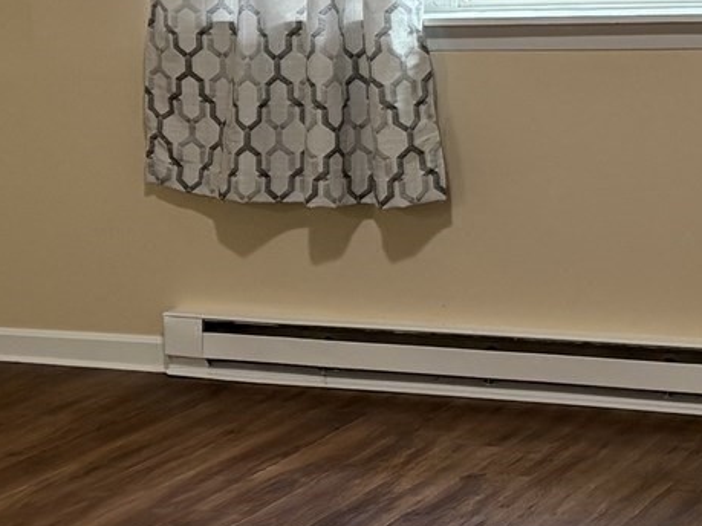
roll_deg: +2.3
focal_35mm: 116
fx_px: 2352
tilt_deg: -7.3
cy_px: 179
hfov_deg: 16.9
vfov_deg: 12.7
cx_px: 180
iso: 200
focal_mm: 5.96
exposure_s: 1/60
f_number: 1.6
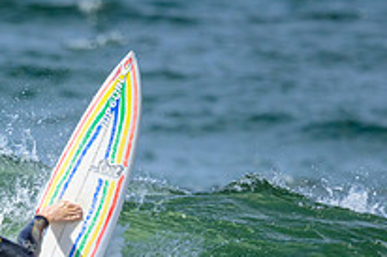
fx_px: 33190
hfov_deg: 0.7
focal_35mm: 3090
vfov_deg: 0.4
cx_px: -172
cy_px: 390
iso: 200
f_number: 6.3
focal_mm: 800
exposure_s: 1/2000
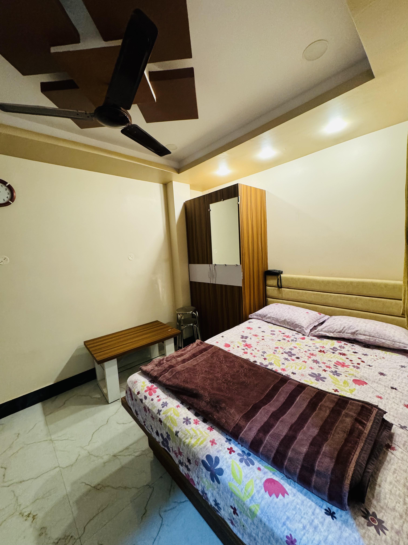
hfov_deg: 85.7
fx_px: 220
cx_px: 204
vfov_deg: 102.1
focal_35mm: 14
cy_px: 272
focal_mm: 2.22
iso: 500
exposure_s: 1/50
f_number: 2.2
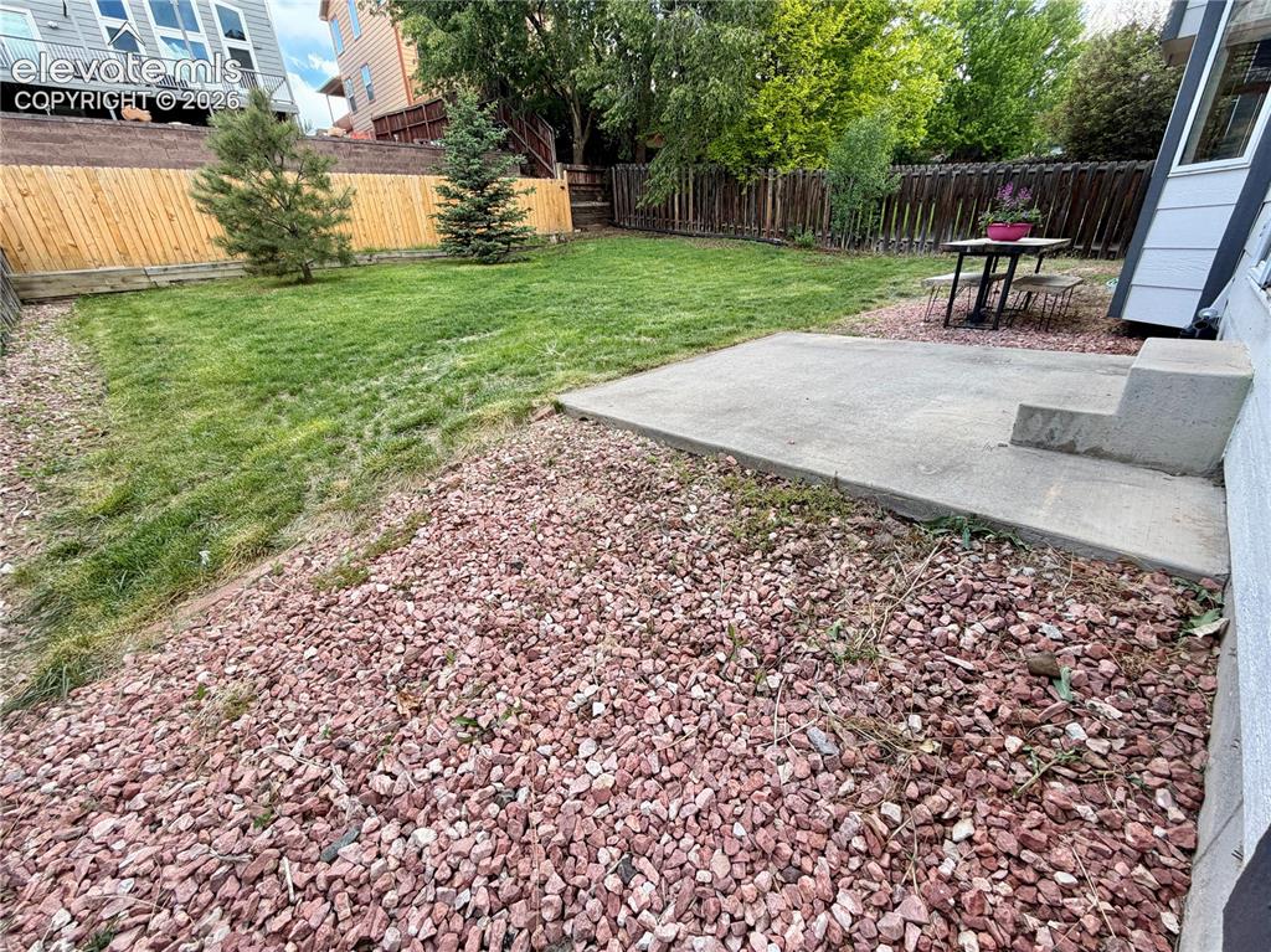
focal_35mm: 14
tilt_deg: -24.0
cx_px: 636
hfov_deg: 102.1
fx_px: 514
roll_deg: +3.3
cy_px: 476
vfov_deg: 85.6
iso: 50
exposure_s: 1/142
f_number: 2.2
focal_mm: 2.22
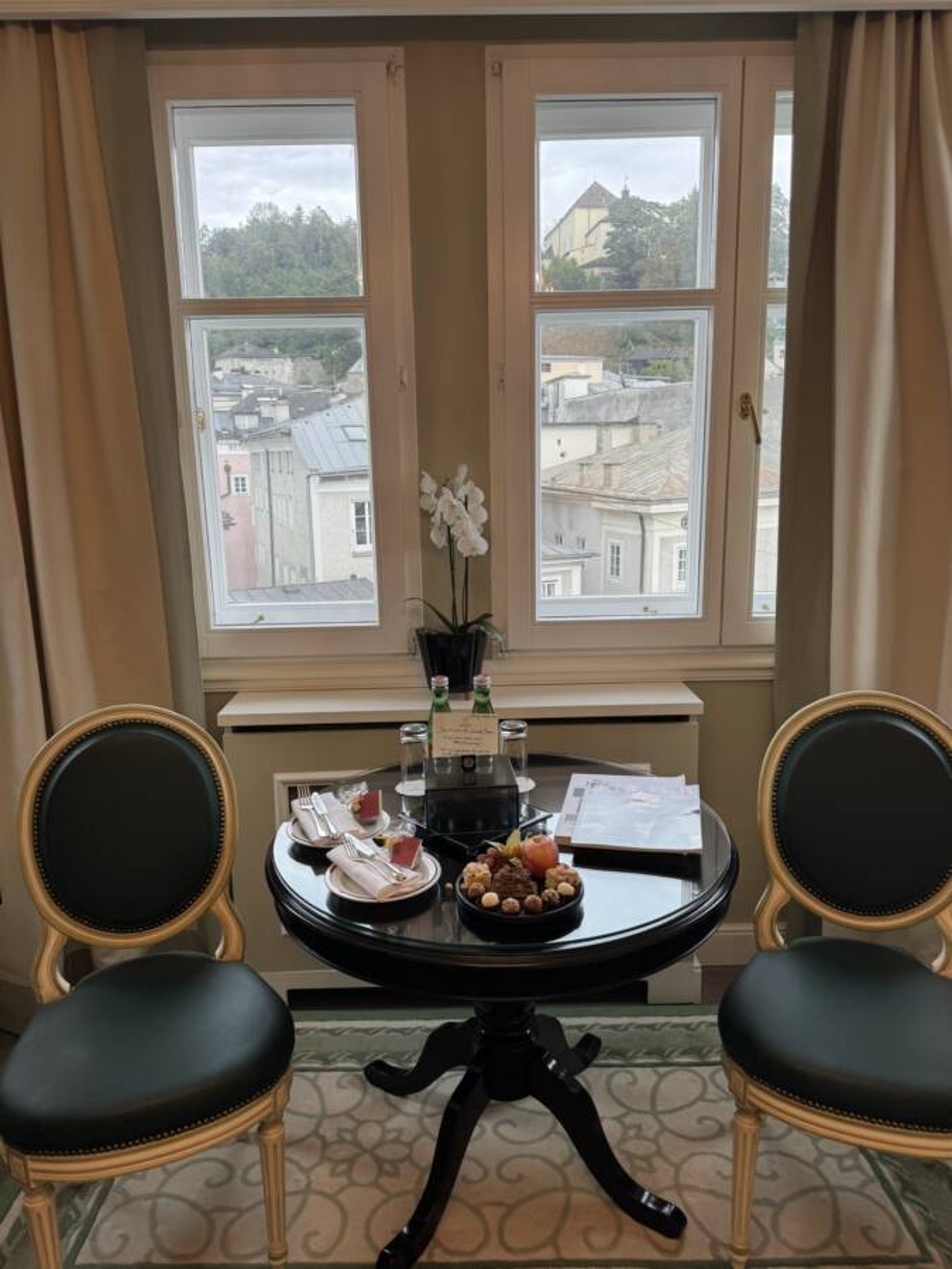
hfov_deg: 56.8
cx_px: 476
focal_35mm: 24
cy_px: 634
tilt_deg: -10.5
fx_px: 880
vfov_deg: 71.6
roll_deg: +2.0
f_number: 1.78
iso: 50
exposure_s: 1/100
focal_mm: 6.76
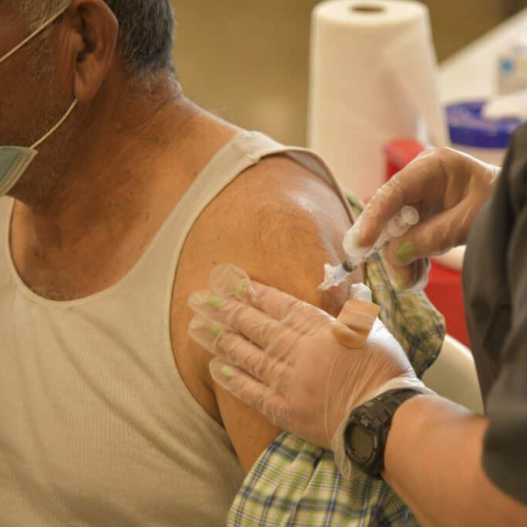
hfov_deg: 14.3
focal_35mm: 122
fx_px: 2101
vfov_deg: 14.3
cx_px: 346
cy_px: 265
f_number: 4
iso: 1100
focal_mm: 95
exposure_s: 1/125
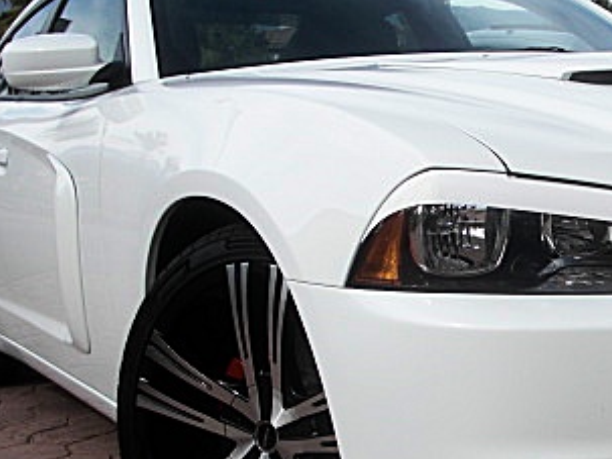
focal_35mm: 76
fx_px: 1343
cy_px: 322
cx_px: 541
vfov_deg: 19.3
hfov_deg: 25.0
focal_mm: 6.3
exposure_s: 1/1000
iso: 50
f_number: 2.8
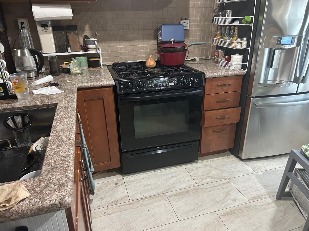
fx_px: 232
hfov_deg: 67.3
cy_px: 116
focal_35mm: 26
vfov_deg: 53.1
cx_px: 154
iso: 400
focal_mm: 5.7
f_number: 1.5
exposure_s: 1/60
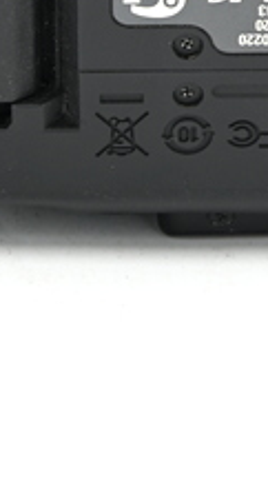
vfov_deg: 5.9
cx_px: 498
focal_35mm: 364
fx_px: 4613
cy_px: -252
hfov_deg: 3.3
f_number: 14
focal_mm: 75
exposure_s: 1/10
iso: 100
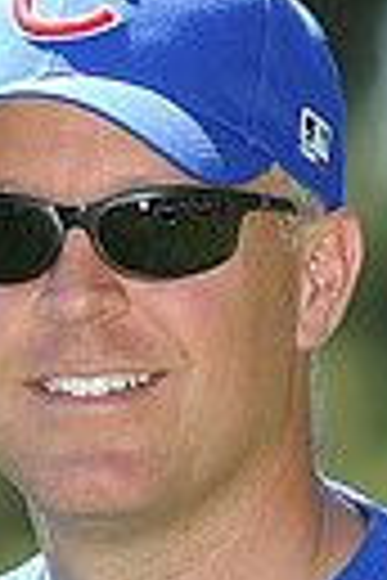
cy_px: 886
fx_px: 14463
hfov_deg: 1.5
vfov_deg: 2.3
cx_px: -153
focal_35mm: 897
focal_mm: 200
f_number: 4.5
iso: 200
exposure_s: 1/500
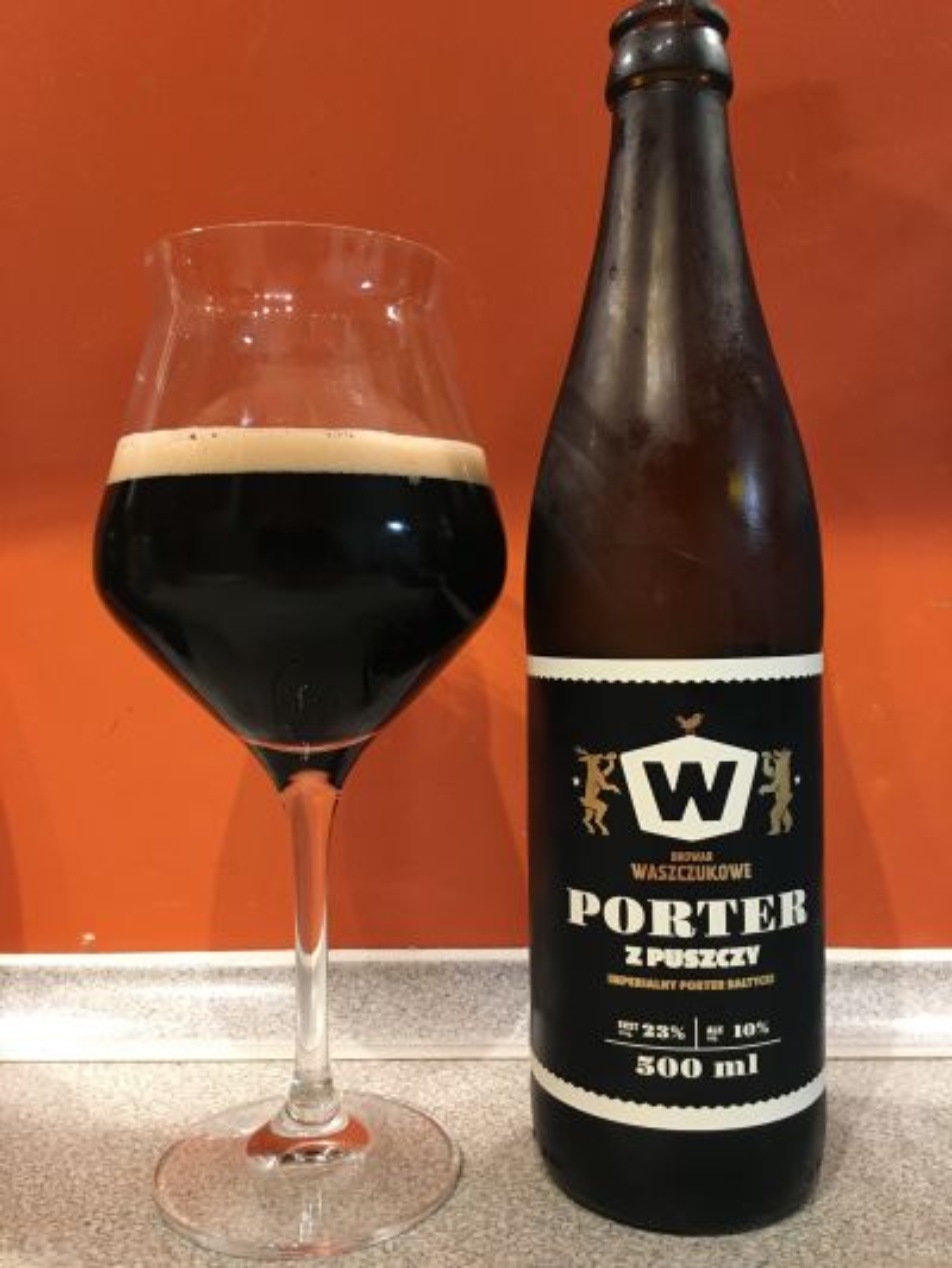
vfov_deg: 61.6
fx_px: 1063
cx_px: 476
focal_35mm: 29
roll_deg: +0.4
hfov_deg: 48.2
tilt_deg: -2.0
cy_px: 634
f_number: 2.2
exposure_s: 1/33
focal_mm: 4.15
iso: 160
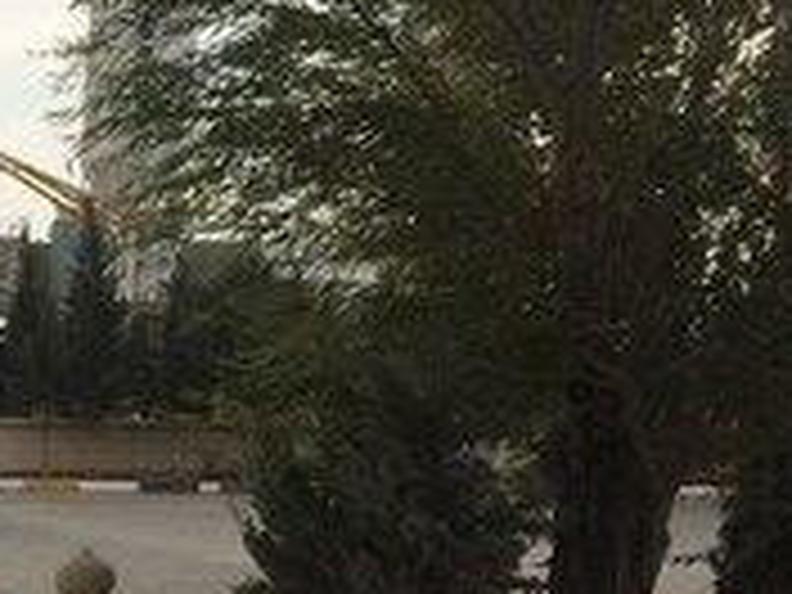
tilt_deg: -9.3
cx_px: -580
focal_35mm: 109
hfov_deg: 15.7
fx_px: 2494
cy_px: 749
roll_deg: -1.6
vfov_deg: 13.2
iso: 32
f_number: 2.2
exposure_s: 1/1709
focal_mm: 4.15
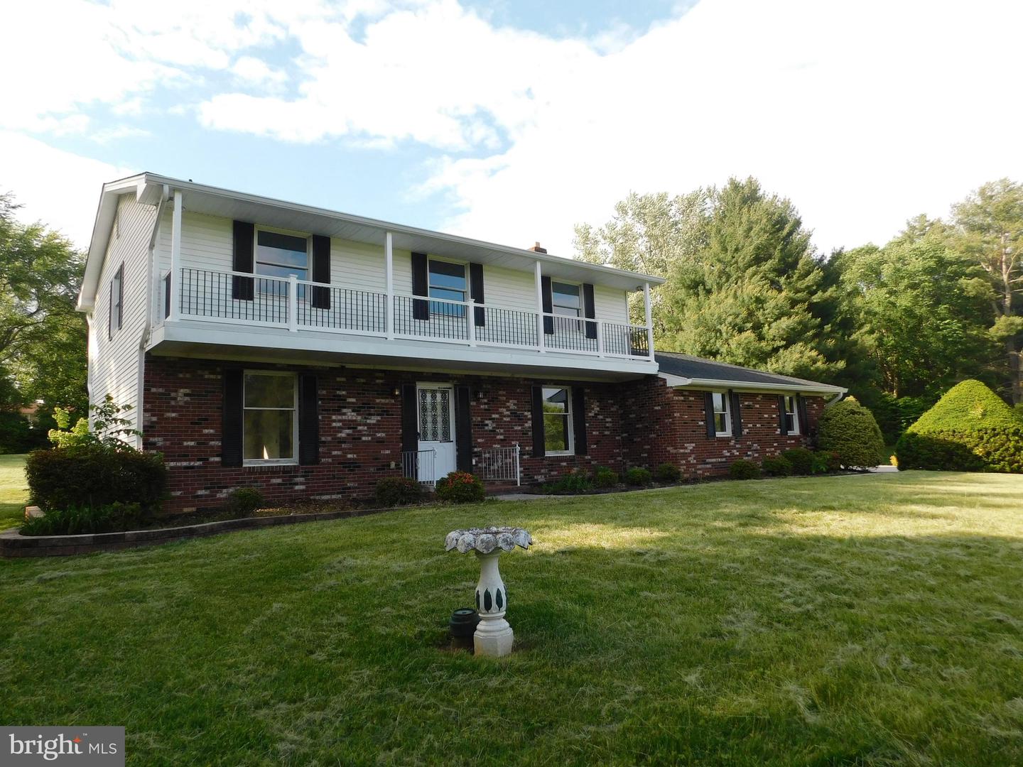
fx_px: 680
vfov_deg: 58.9
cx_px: 512
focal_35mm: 23
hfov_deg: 73.9
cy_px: 384
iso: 125
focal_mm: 4
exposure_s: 1/640
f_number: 3
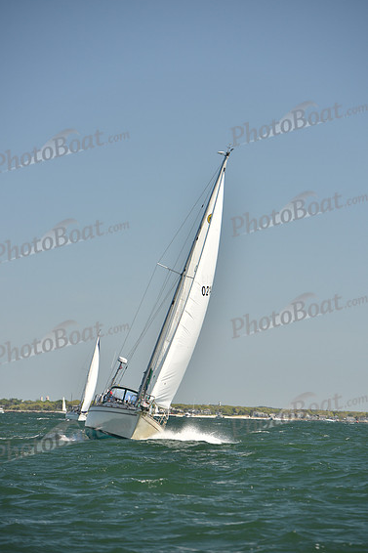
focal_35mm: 159
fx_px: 2439
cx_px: 180
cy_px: 276
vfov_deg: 12.9
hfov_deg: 8.6
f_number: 5
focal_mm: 155
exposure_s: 1/800
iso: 250
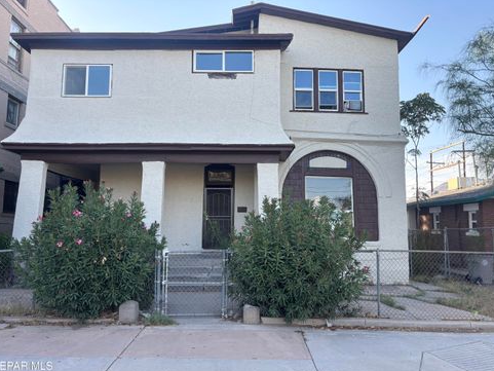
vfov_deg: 51.4
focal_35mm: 27
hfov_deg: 65.3
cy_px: 191
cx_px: 246
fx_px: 385
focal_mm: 5.96
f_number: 1.6
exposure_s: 1/622
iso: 50
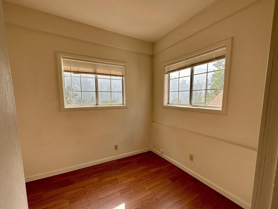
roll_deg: +0.4
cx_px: 135
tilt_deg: -7.9
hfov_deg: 98.2
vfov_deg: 81.6
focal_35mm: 15
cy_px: 111
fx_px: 120
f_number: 2.2
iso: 40
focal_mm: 2.22
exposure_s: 1/312
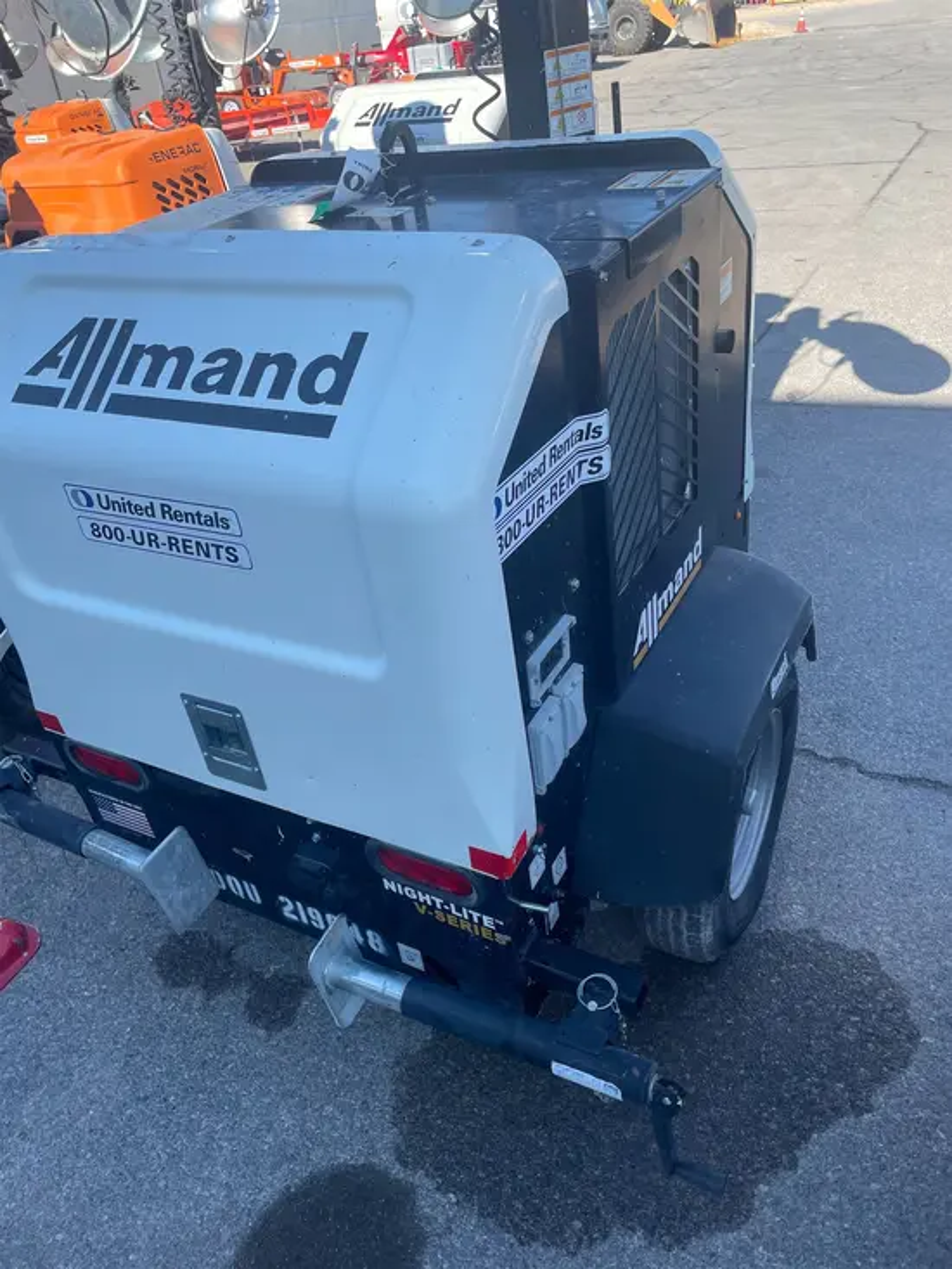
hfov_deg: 53.1
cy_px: 634
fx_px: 953
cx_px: 476
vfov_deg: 67.3
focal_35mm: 26
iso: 50
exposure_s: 1/1171
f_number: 1.6
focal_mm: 4.2
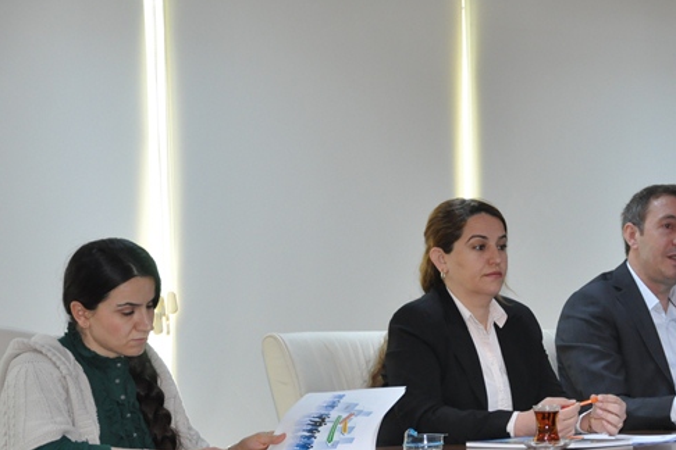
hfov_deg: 14.3
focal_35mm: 143
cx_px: 542
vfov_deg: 9.6
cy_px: 355
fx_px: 2685
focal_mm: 58
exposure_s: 1/60
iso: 800
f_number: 5
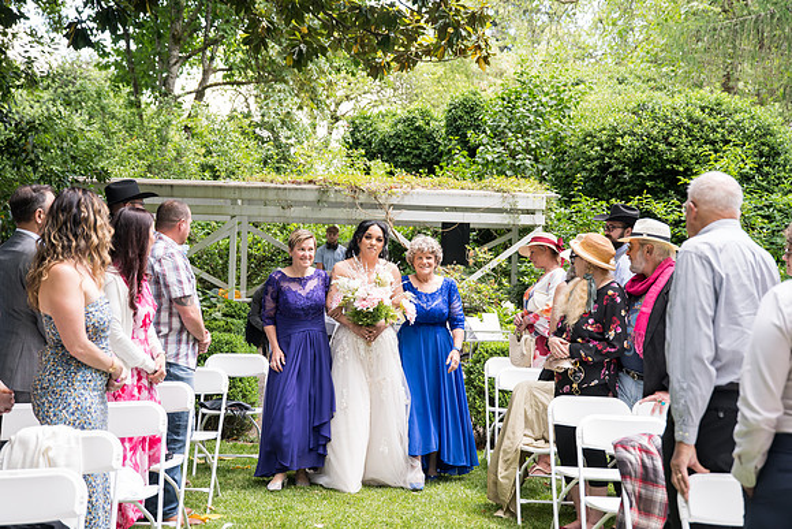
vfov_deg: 24.6
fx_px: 1210
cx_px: 396
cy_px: 264
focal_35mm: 55
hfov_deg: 36.2
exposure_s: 1/400
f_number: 3.5
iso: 640
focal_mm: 55
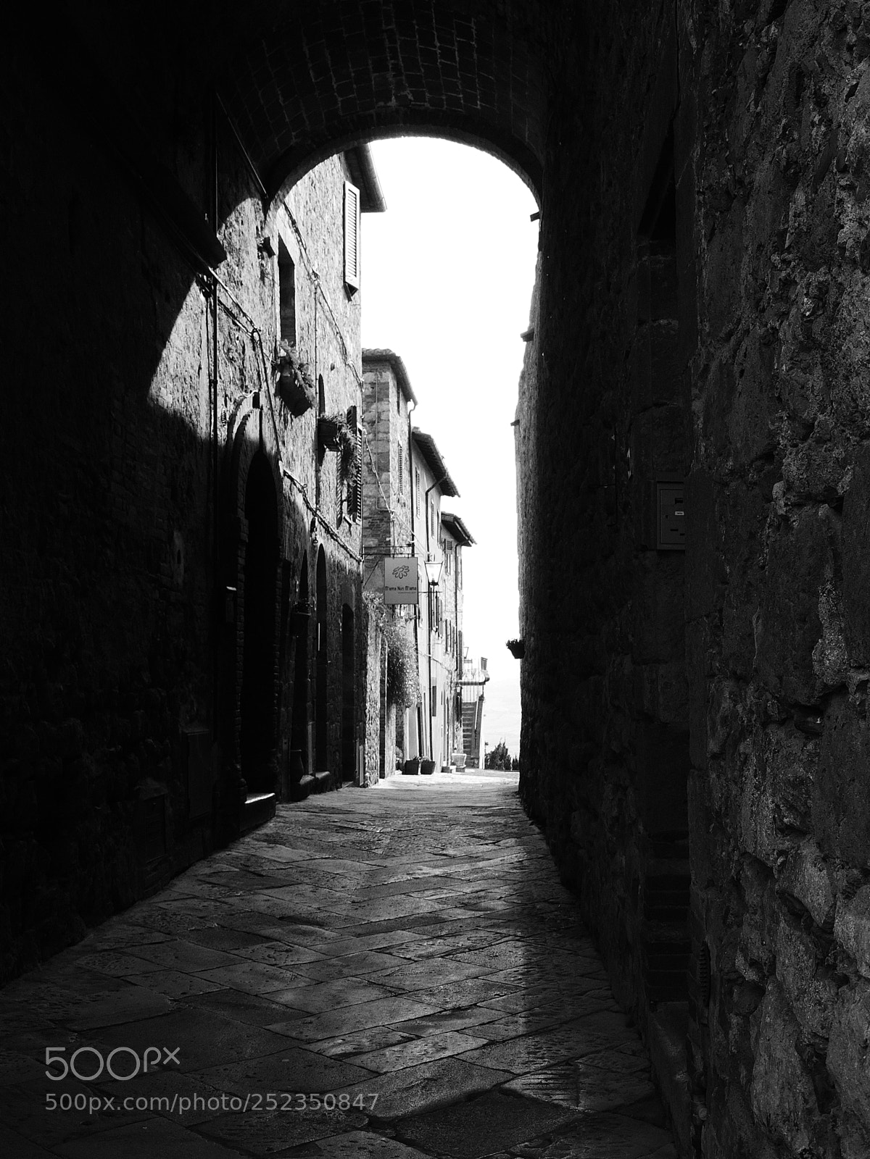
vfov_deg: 43.9
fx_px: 1441
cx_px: 435
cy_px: 580
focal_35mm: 43
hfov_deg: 33.6
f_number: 3.4
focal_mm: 7.6
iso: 100
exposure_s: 1/400
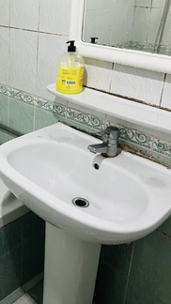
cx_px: 28
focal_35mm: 40
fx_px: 323
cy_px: 108
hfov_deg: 28.8
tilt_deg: -19.0
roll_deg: -2.7
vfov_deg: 49.8
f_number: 1.5
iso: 160
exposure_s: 1/60
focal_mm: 5.7
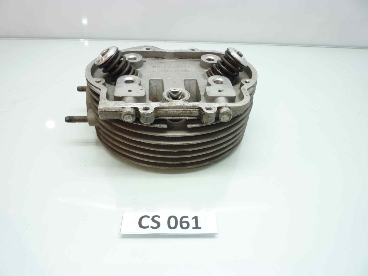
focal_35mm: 25
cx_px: 184
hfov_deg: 69.4
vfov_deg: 54.9
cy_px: 138
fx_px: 266
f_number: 3.3
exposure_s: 1/10
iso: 80
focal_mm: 4.1
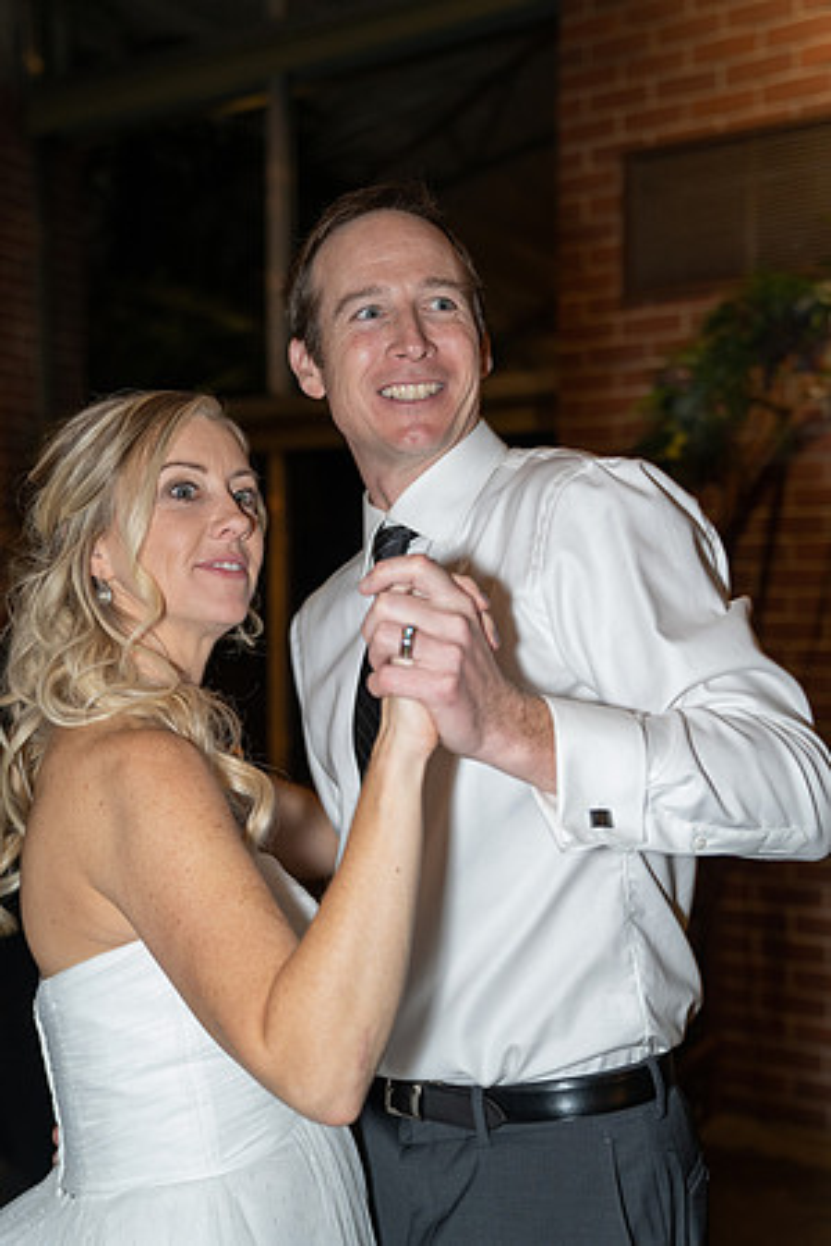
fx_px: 1489
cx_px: 416
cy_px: 623
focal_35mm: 43
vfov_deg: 45.4
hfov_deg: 31.2
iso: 2000
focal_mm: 43
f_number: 2.8
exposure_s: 1/125
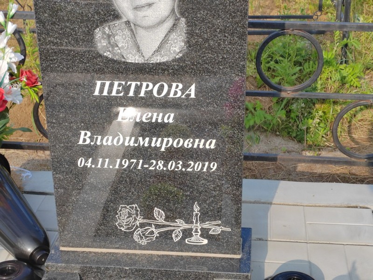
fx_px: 679
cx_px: 186
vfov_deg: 23.3
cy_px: 140
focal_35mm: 63
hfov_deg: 30.7
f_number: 1.9
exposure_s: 1/730
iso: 100
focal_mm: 5.52
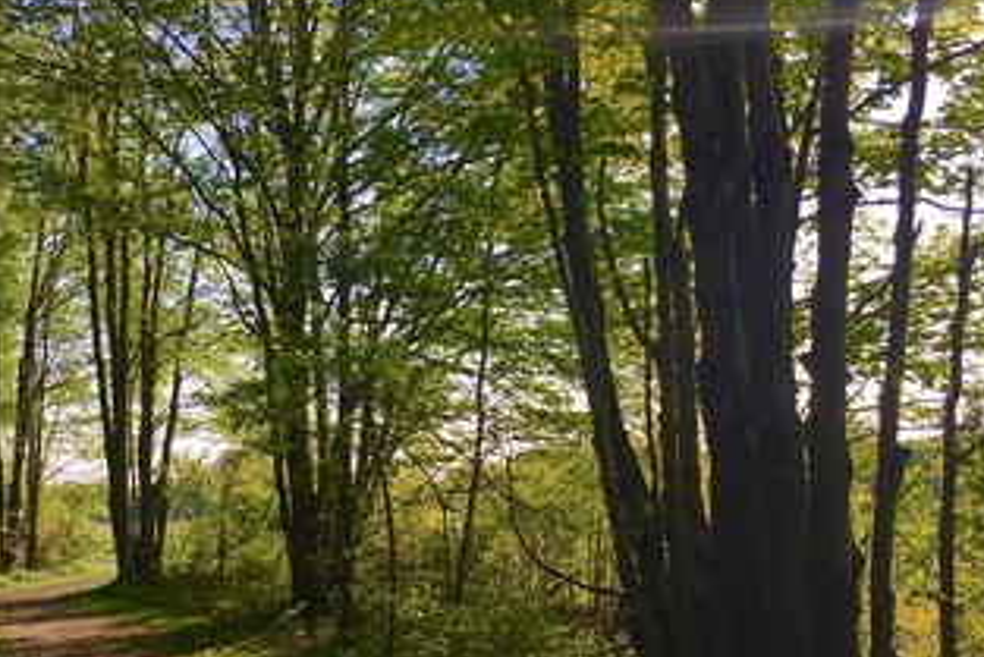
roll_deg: +1.3
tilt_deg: +7.2
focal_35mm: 54
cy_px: 340
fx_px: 1477
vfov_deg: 25.1
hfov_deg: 36.8
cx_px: 418
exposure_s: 1/699
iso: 25
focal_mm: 4.15
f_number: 2.2
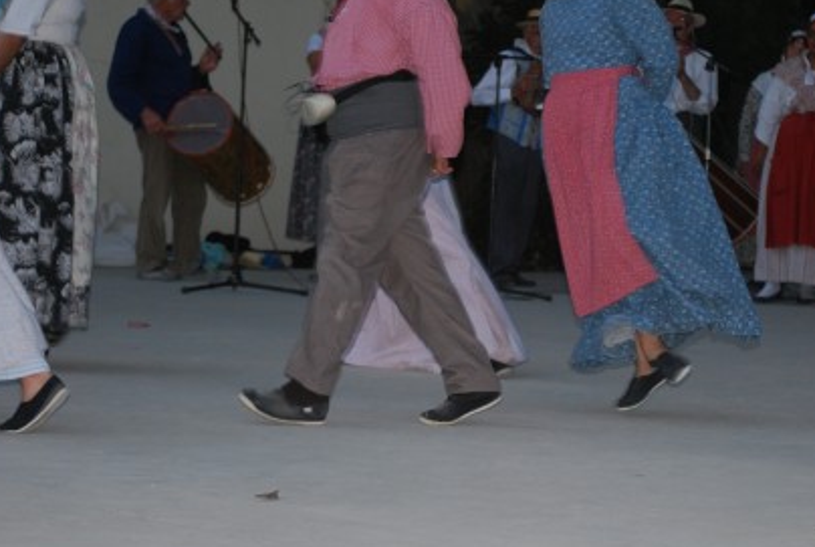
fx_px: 2966
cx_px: 490
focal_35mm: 131
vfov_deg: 10.5
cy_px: 199
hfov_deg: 15.6
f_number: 4
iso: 400
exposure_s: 1/60
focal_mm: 55
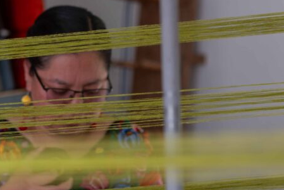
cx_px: 99
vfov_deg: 12.0
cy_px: 121
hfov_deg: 17.9
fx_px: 900
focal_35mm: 114
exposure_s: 1/160
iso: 100
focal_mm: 50
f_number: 2
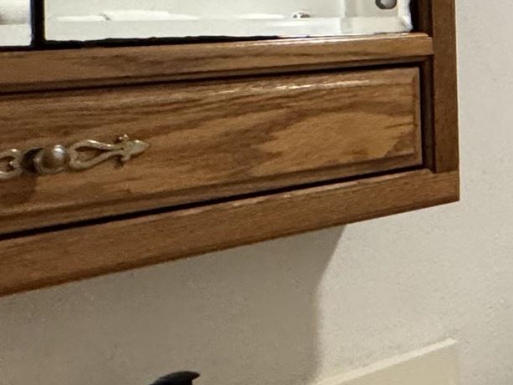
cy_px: 13
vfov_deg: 20.4
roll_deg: +1.9
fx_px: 1038
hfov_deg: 20.8
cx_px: 883
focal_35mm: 70
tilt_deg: -3.0
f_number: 2.2
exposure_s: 1/60
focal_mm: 2.22
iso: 640
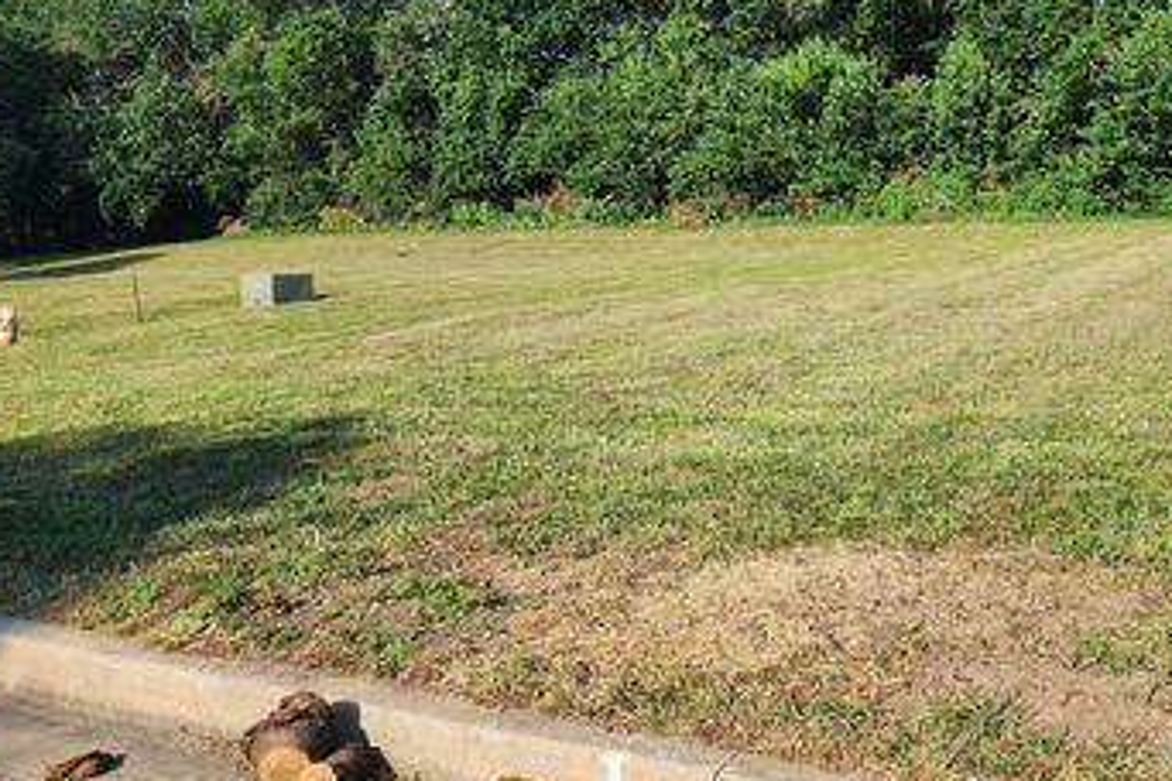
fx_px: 1139
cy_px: 221
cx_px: 757
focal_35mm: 35
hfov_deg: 53.6
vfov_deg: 37.2
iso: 12
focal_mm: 6.4
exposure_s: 1/713
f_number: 1.8
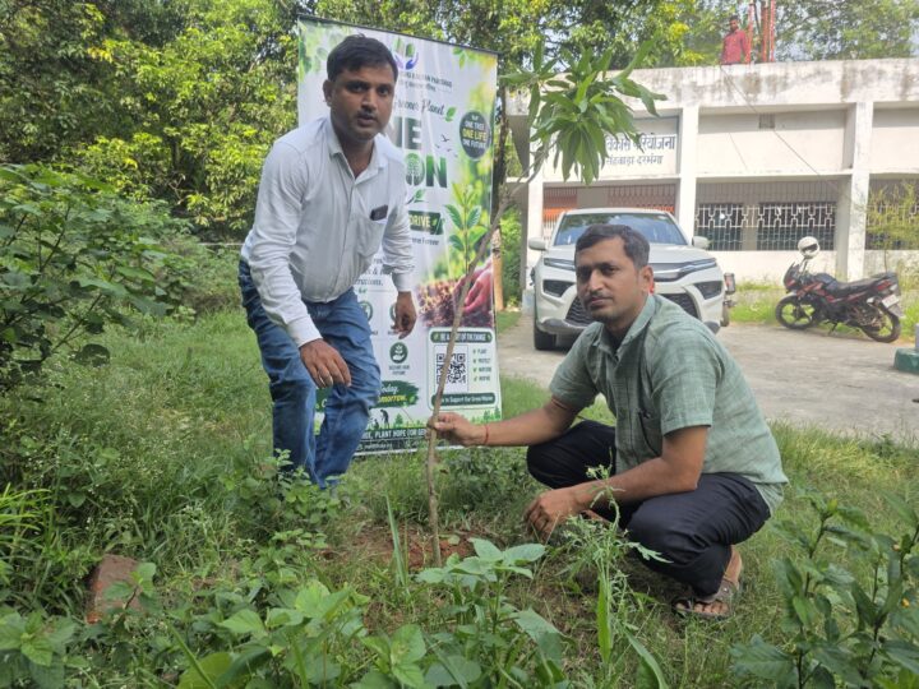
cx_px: 460
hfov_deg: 73.9
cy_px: 344
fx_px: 611
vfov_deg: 58.9
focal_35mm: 23
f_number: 1.7
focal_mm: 6.3
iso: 80
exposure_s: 1/2134
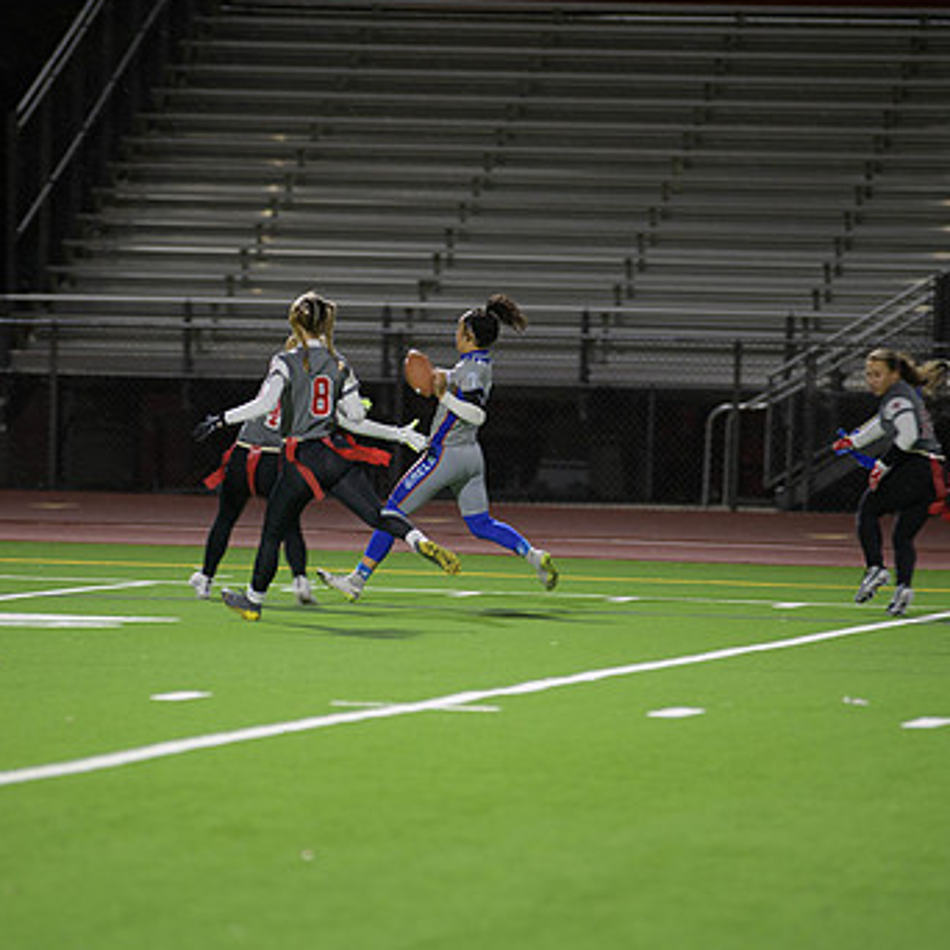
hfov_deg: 6.1
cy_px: 432
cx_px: 400
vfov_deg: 6.1
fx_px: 8942
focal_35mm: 288
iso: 1250
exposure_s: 1/200
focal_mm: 200
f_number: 2.8
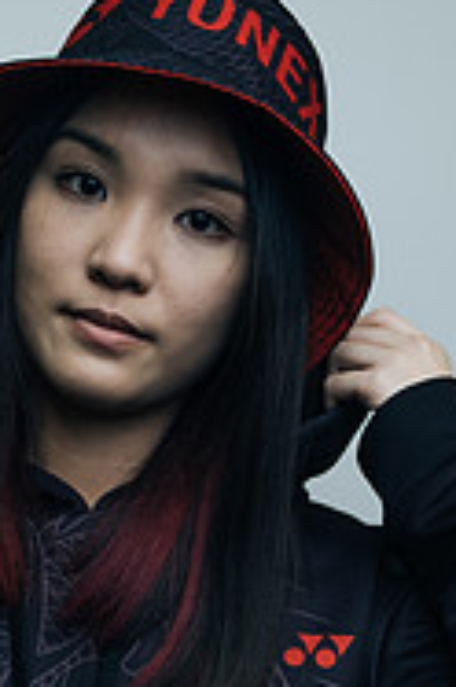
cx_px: 77
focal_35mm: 82
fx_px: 1564
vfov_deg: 23.0
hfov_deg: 16.4
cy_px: 801
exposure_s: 1/125
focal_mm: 22.7
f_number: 3.2
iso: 200
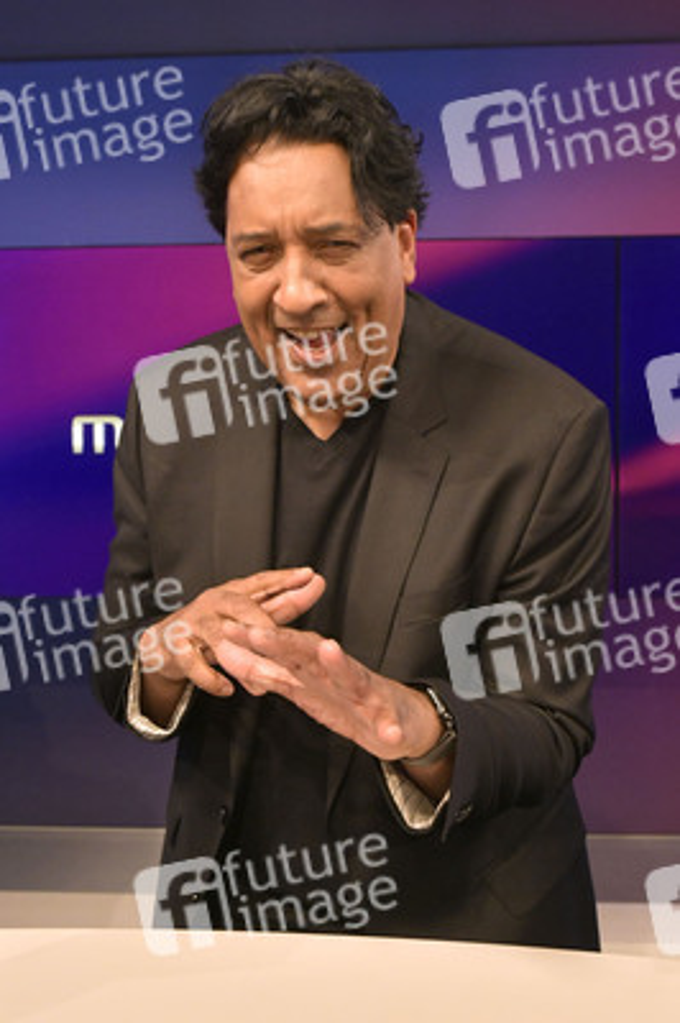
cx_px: 340
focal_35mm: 32
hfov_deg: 41.0
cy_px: 512
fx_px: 908
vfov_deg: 58.8
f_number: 5.6
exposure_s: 1/200
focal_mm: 32
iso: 2000
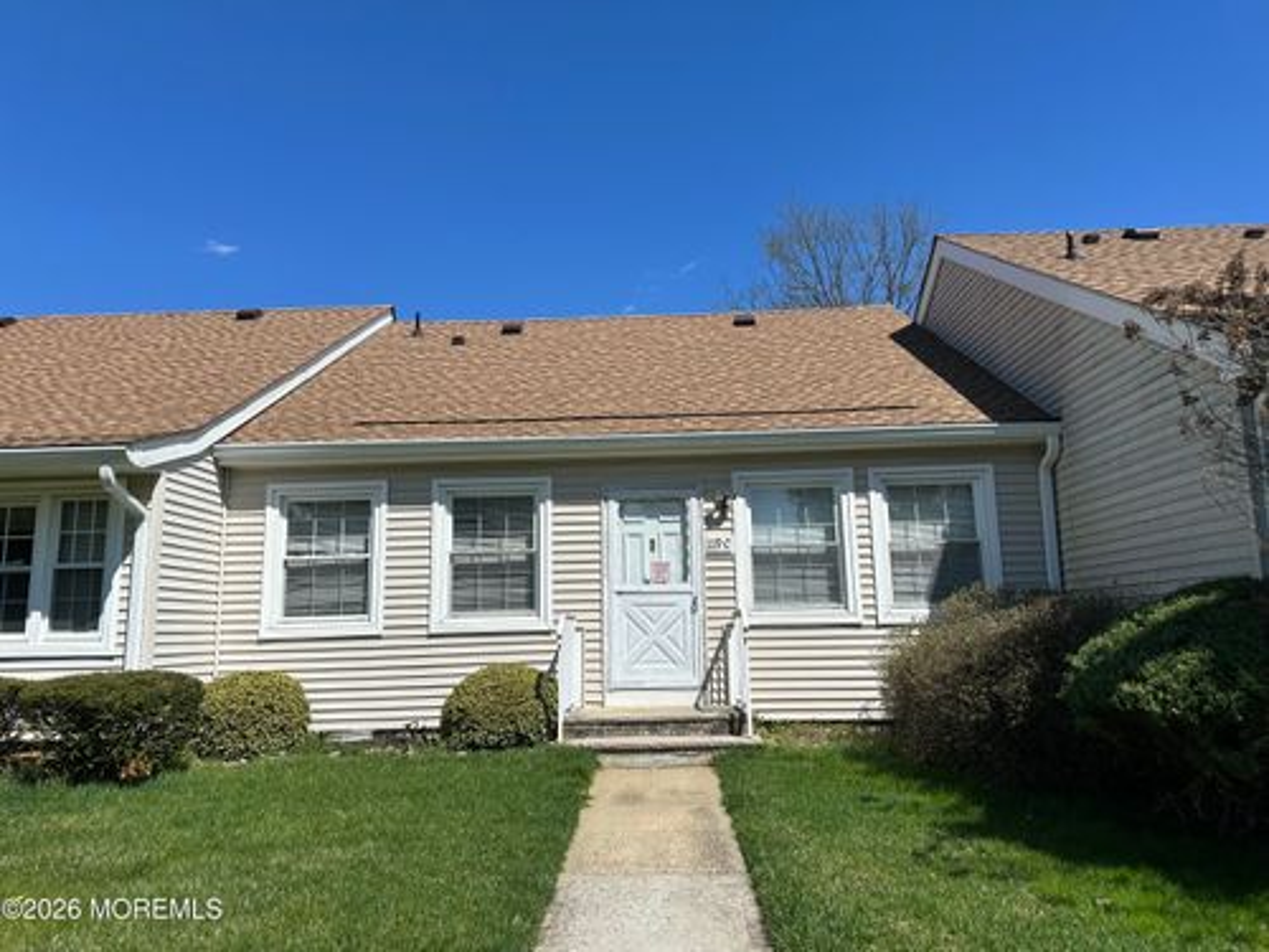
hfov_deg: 71.6
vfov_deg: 56.8
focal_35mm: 24
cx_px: 634
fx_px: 880
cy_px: 476
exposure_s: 1/6211
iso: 80
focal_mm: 6.86
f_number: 1.78
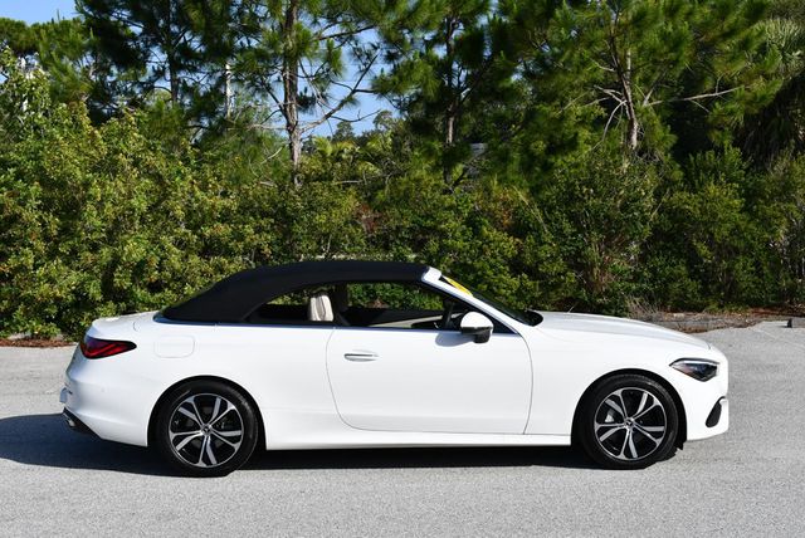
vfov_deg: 23.4
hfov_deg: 34.5
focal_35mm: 58
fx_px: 1298
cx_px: 402
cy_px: 269
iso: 100
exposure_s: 1/320
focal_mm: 29
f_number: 9
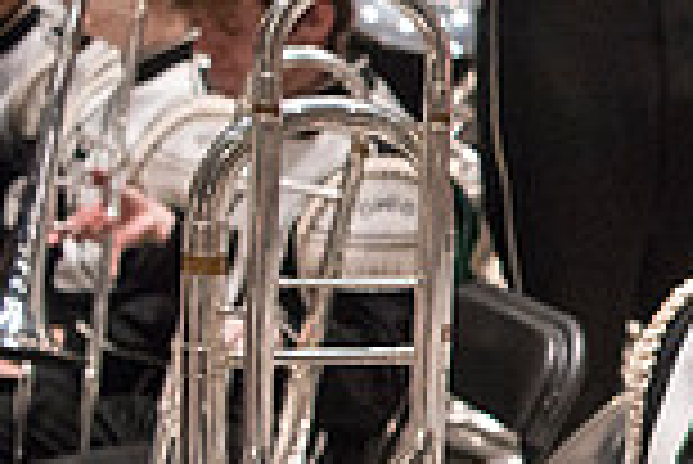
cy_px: 331
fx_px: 1888
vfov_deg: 14.0
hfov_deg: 17.4
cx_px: 1197
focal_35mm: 98
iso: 4000
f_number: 2.8
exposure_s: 1/400
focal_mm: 26
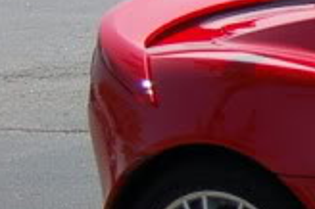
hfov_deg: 7.6
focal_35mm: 243
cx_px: 900
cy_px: 102
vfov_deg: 5.6
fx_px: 2124
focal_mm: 26
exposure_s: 1/1000
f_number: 4.5
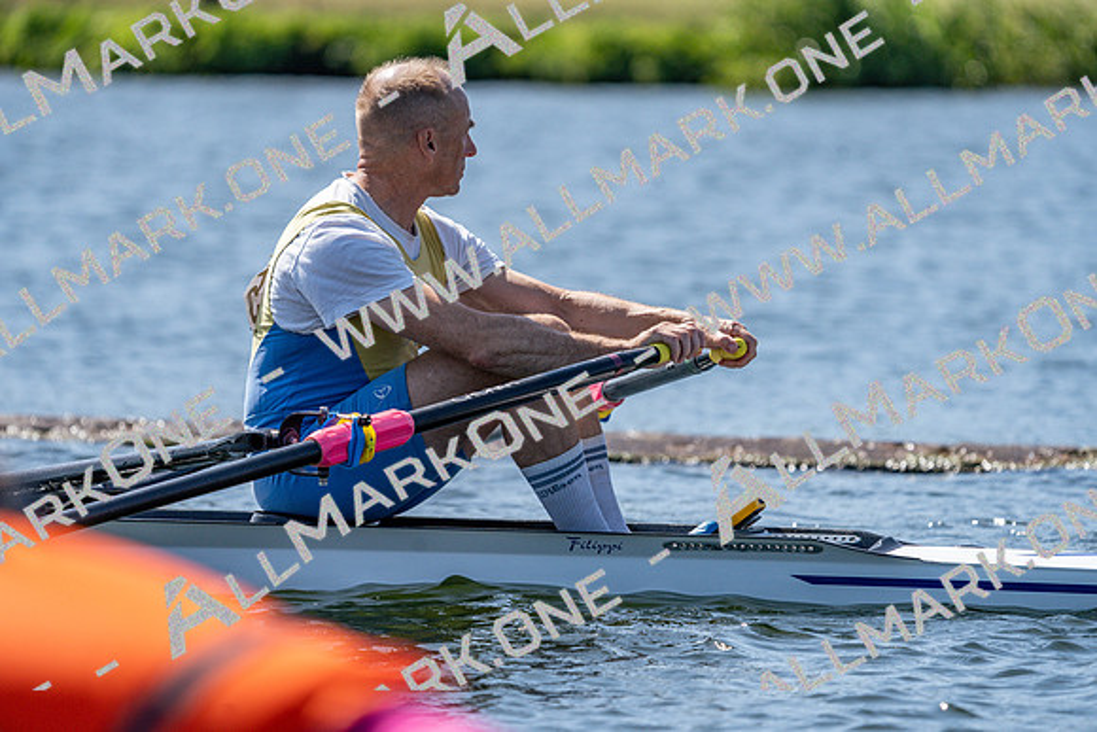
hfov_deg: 5.3
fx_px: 11917
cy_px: 366
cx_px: 548
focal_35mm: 391
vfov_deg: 3.5
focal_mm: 391
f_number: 6.3
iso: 320
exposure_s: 1/2000
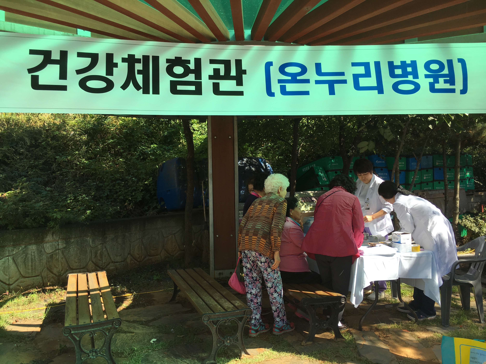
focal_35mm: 29
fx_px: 407
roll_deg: +1.3
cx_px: 243
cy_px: 182
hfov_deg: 61.7
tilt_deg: +0.4
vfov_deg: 48.2
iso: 25
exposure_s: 1/596
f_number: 2.2
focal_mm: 4.15
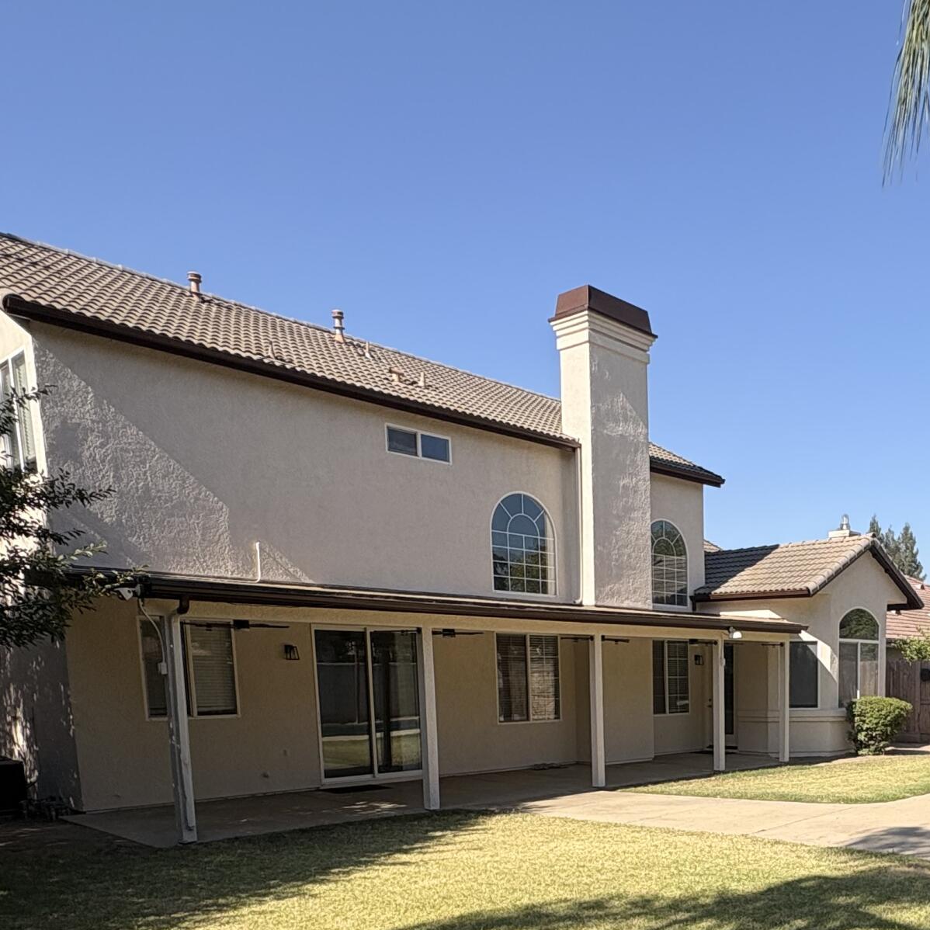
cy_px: 811
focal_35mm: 31
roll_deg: +1.1
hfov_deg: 49.5
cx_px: 742
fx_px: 942
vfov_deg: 47.9
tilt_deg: -6.7
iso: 50
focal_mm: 2.22
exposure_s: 1/1536
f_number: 2.2
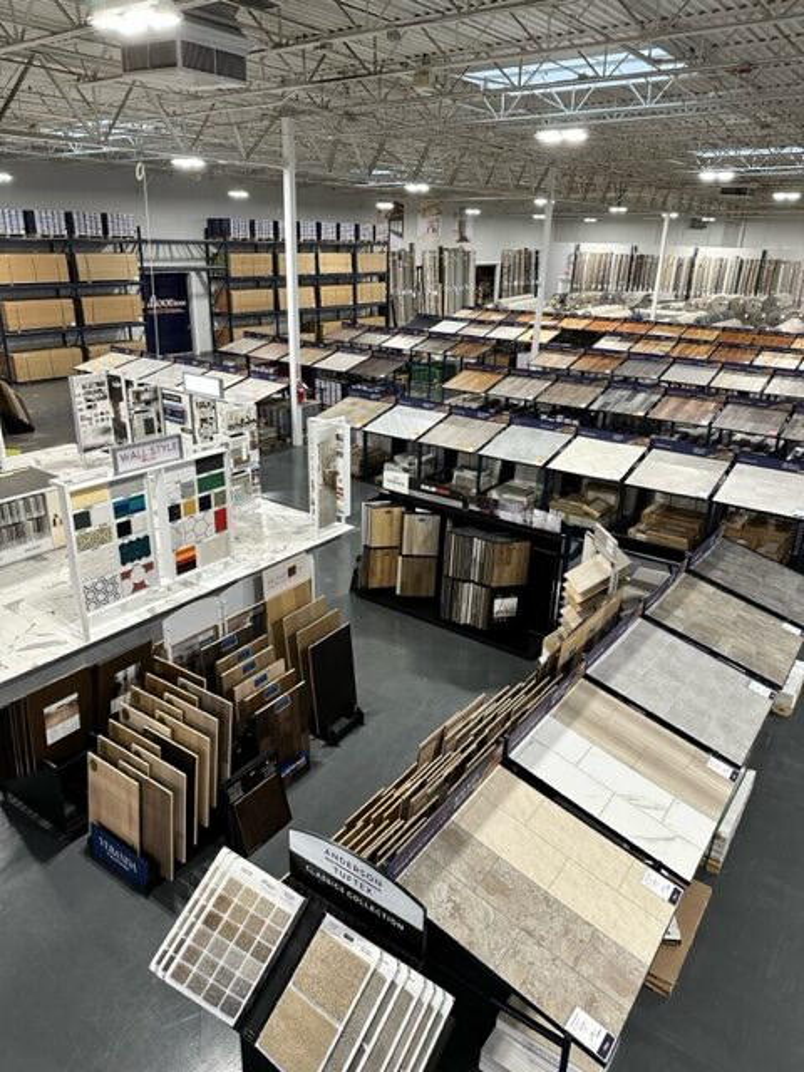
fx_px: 743
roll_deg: -1.0
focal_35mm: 24
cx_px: 402
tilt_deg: -21.7
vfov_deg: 71.6
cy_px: 536
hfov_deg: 56.8
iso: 160
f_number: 1.78
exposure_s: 1/120
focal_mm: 6.86
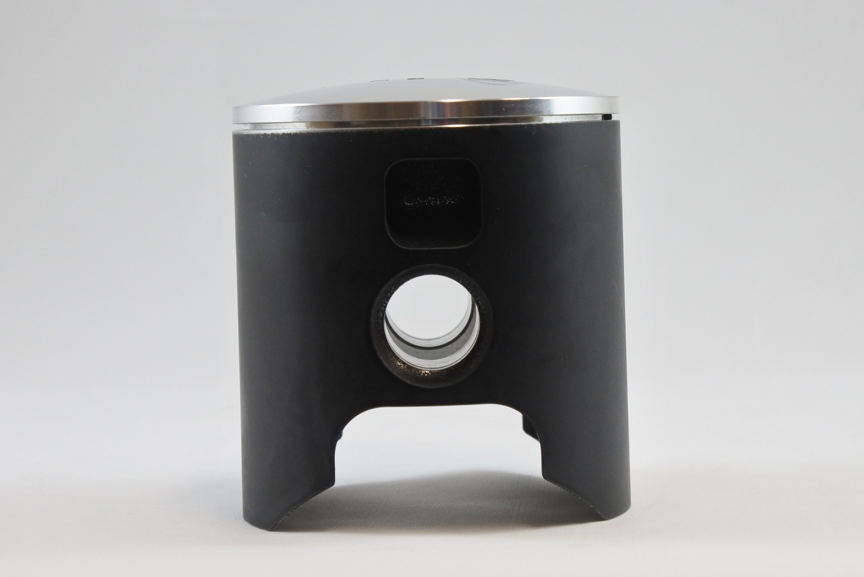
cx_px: 432
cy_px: 288
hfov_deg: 29.2
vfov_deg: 19.7
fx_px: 1656
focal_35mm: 69
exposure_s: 1/125
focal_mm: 25.6
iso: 720
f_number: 5.3
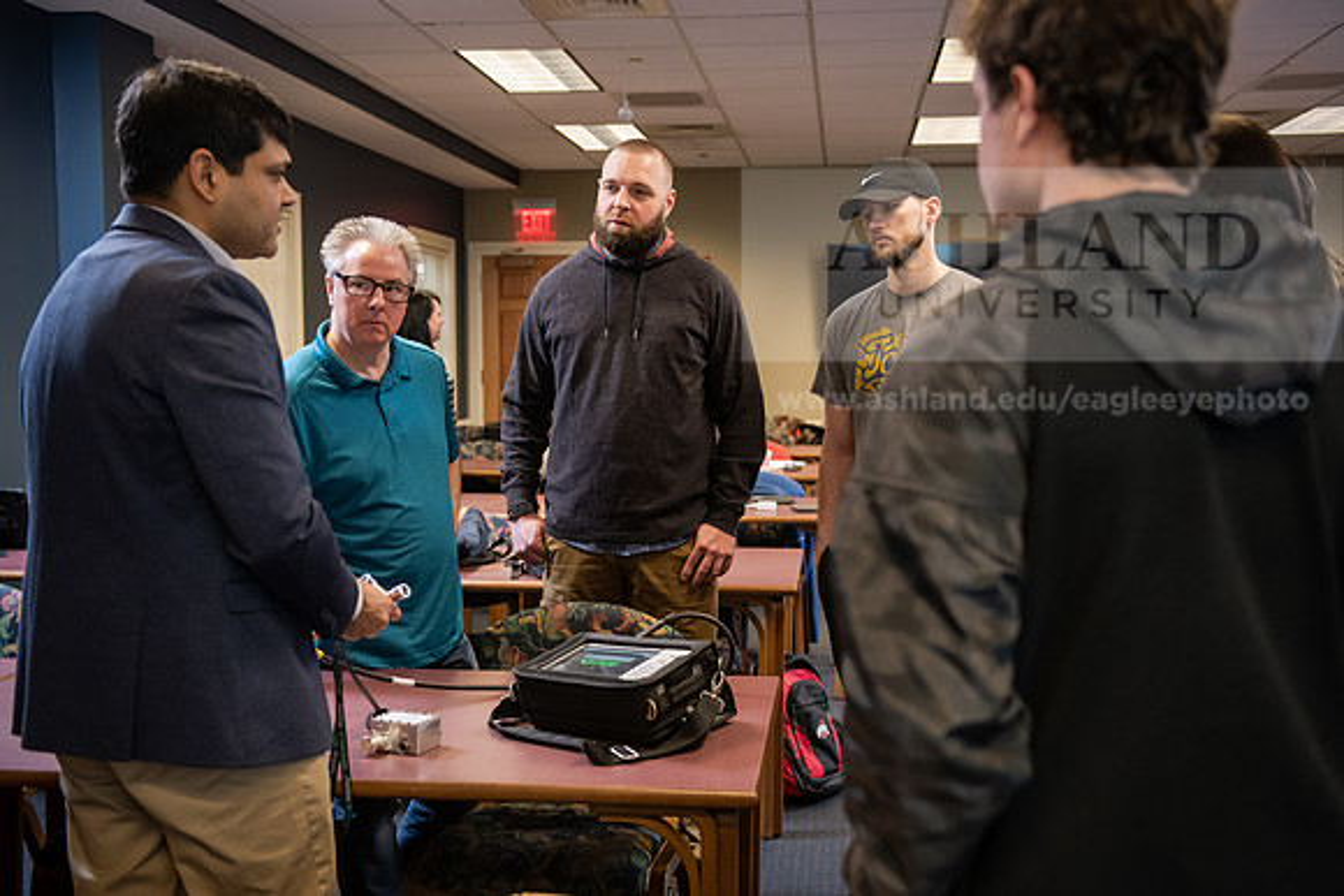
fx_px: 1419
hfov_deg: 50.7
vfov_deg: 35.1
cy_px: 448
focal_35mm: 38
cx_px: 672
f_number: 3.5
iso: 1250
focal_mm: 38
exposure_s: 1/160
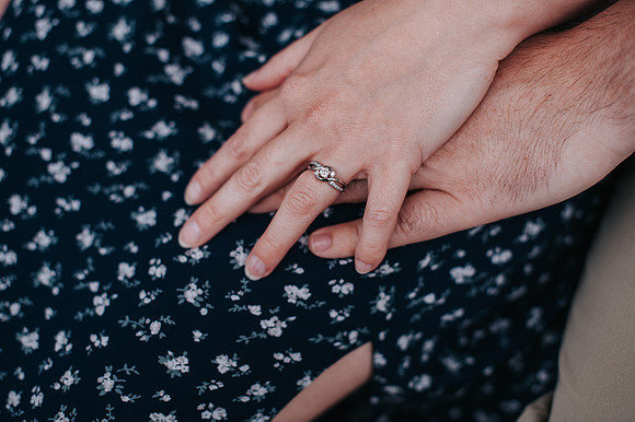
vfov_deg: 27.0
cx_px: 318
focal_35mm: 50
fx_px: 881
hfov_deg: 39.6
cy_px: 211
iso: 100
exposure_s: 1/400
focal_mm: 50
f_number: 2.8
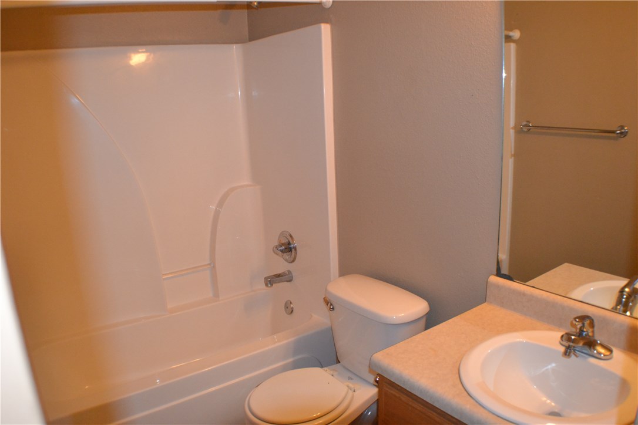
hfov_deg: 53.1
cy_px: 212
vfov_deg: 36.9
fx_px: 638
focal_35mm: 36
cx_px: 319
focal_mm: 24
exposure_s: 1/60
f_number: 4
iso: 2000
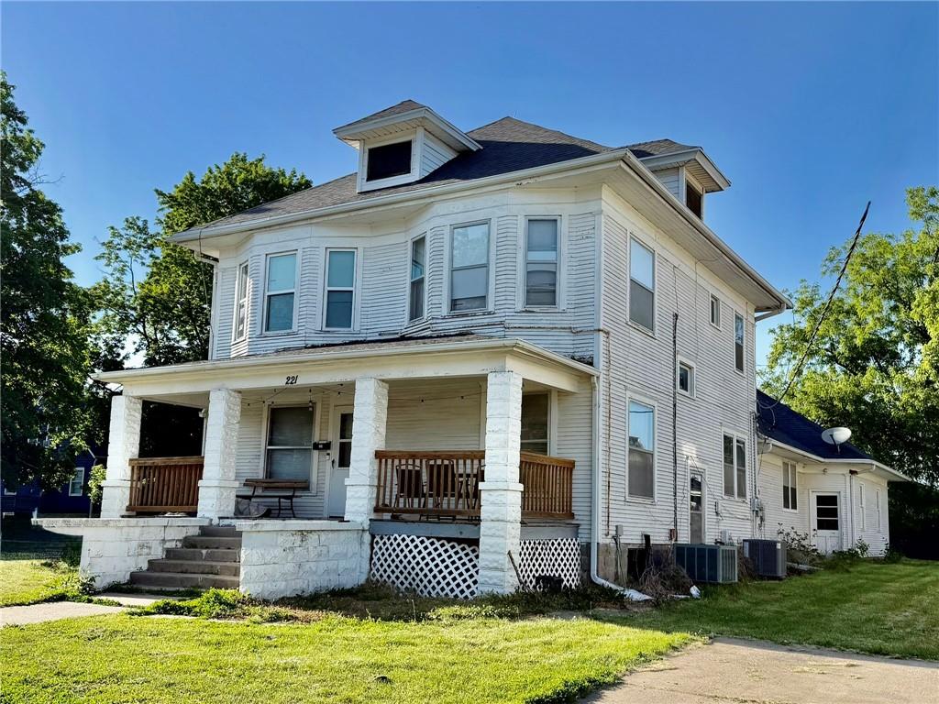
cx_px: 470
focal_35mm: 24
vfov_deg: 56.8
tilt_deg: +9.4
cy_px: 352
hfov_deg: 71.6
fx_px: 651
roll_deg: -1.7
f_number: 1.78
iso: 80
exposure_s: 1/3021
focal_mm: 6.76
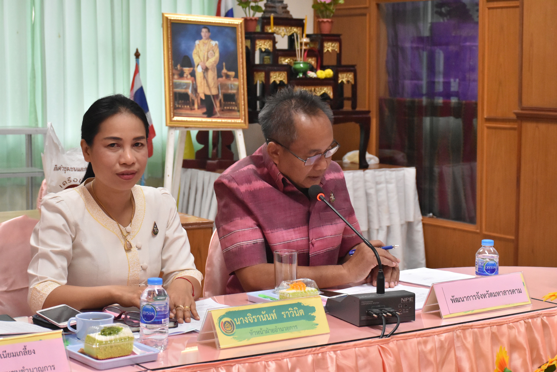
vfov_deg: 18.9
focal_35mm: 72
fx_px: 1114
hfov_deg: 28.1
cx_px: 278
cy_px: 186
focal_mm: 48
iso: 2500
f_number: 6.3
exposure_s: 1/160
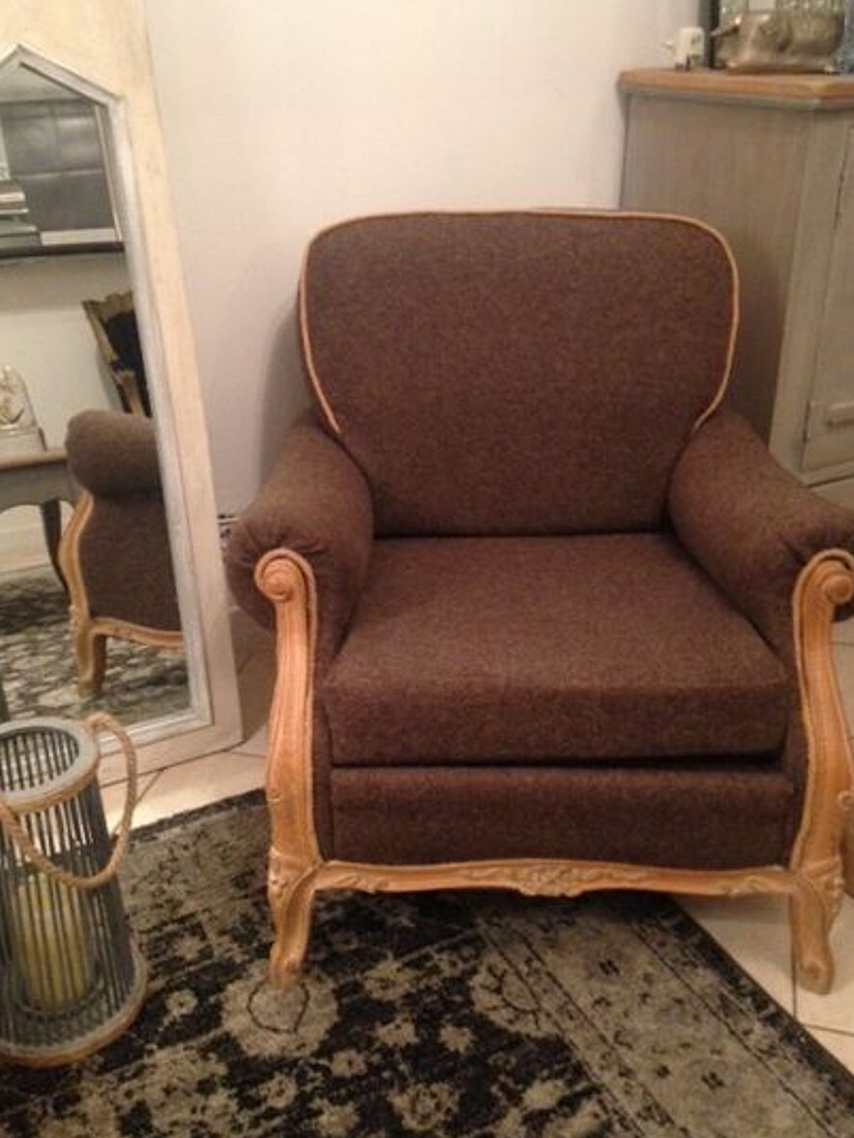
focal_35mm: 37
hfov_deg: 38.7
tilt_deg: -24.5
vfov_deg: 50.0
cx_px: 404
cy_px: 510
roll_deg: +0.8
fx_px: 1217
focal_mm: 4.12
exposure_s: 1/15
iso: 400
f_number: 2.4
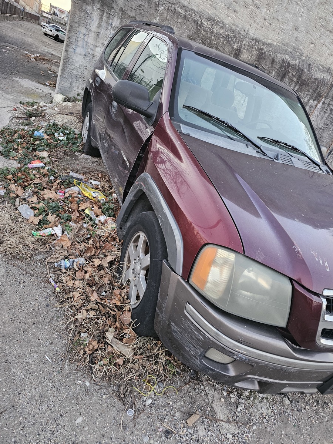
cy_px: 222
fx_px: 295
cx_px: 166
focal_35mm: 23
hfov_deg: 58.9
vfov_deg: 73.9
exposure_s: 1/40
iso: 640
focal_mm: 6.3
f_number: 1.7
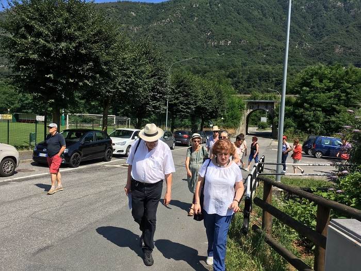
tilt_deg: -3.1
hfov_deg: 61.7
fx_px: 302
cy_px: 136
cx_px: 180
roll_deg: -1.2
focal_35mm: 29
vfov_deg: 48.2
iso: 25
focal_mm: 4.15
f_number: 2.2
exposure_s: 1/1304
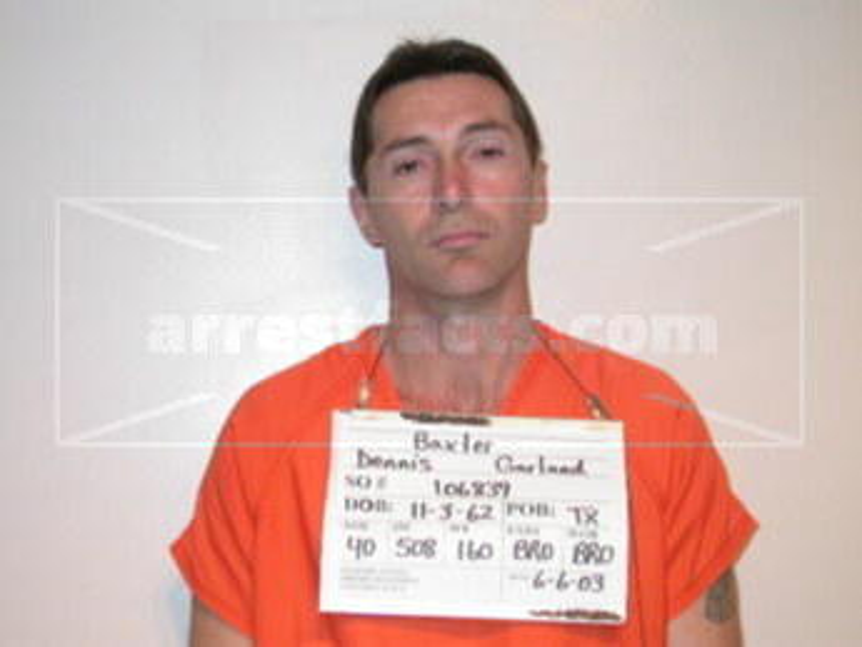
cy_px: 324
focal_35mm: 62
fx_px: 1544
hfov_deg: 31.2
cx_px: 431
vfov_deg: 23.7
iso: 100
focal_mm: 12.9
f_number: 3.1
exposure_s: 1/60.3
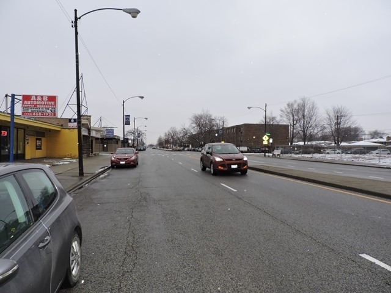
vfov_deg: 56.8
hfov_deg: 71.6
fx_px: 271
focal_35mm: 24
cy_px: 146
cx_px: 196
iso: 280
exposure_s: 1/800
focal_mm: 4.3
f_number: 3
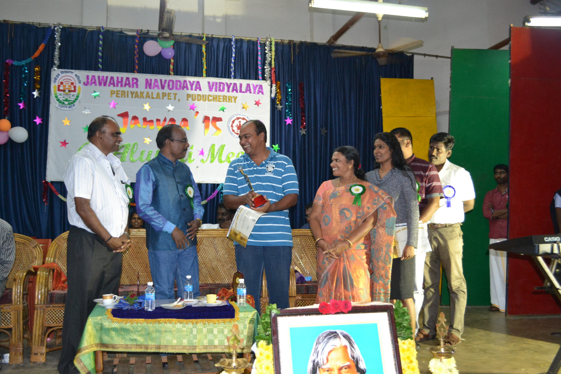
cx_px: 280
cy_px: 187
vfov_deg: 40.0
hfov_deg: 57.2
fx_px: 514
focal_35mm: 33
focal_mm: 22
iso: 1800
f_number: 4
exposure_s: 1/60
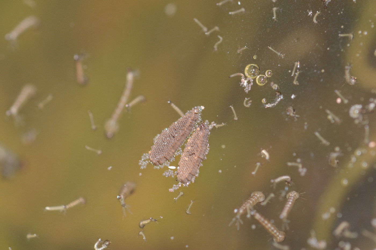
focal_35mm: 300
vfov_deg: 4.6
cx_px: 188
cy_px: 125
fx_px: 3133
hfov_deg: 6.9
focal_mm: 200
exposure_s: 1/200
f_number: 13
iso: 400
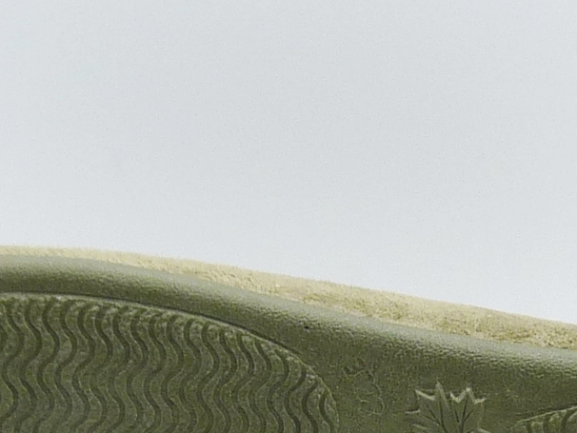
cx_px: 303
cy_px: 522
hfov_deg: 14.9
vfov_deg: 11.0
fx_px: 2201
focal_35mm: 132
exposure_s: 1/160
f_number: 4
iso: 100
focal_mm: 4.9
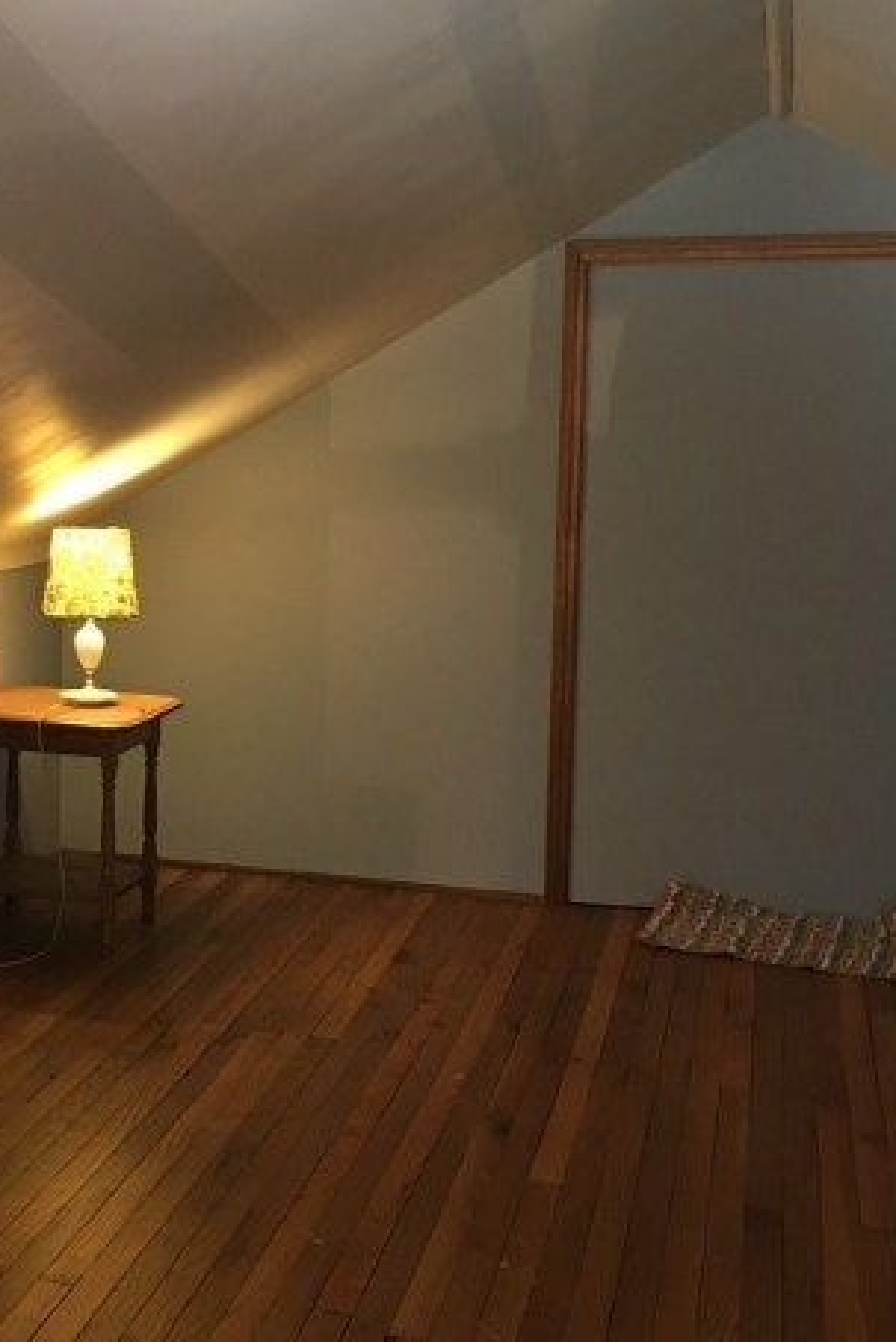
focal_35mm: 51
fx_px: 1902
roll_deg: +0.4
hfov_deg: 25.7
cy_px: 680
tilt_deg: -8.1
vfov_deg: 38.9
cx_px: 98
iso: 100
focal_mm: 4.15
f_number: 2.2
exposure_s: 1/15
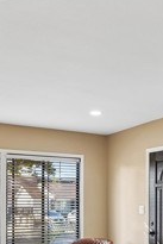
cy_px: 221
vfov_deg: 37.0
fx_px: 339
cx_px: 124
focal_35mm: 50
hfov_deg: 26.7
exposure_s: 1/25
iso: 400
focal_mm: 16
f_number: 8
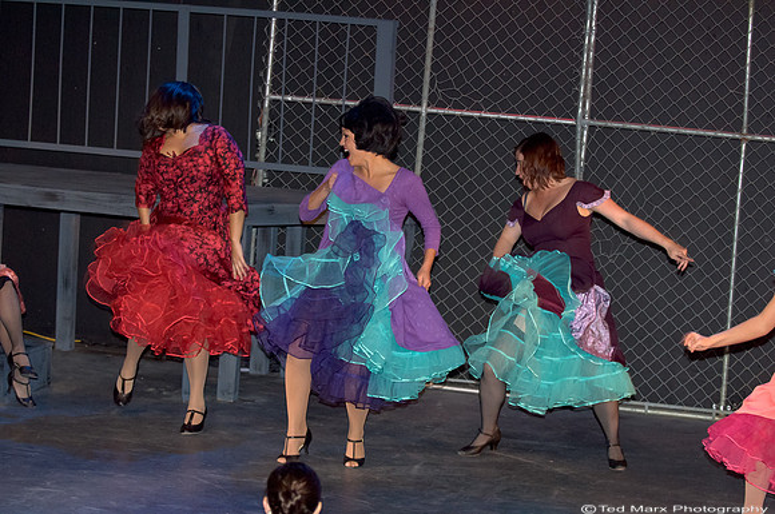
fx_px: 2257
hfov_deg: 19.5
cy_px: 257
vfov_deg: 13.0
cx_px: 388
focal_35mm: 105
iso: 3200
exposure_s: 1/100
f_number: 2.8
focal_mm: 70
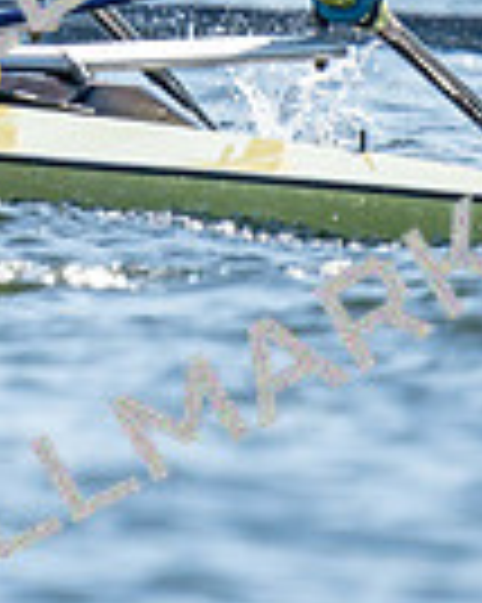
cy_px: -214
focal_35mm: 2407
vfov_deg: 0.8
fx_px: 42970
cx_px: -617
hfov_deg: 0.6
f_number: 6.3
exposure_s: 1/1600
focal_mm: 594
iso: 400
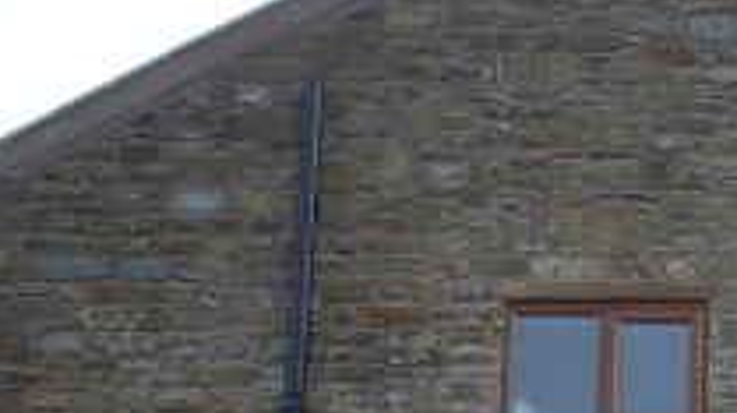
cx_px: 695
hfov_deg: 16.1
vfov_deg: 9.2
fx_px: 2557
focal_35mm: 131
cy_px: 392
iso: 80
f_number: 3.5
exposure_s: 1/350
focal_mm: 8.1
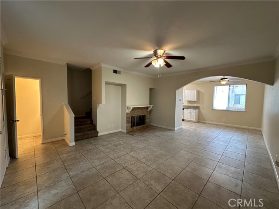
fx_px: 113
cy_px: 104
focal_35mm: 14
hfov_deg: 102.1
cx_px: 140
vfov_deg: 85.7
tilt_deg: -3.0
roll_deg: -1.1
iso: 320
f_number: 2.2
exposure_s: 1/60
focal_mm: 2.22
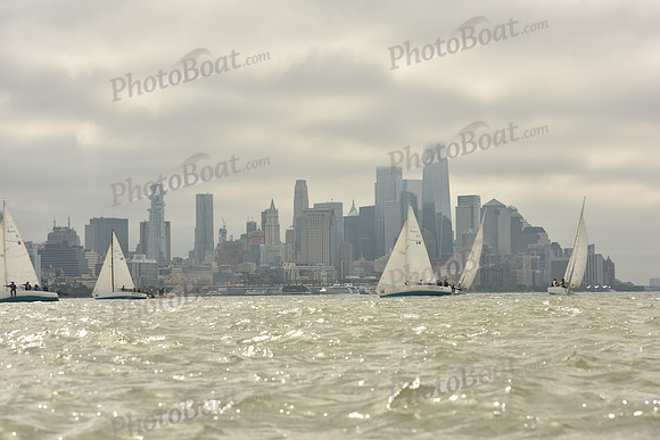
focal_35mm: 100
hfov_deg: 20.4
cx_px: 330
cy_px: 220
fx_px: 1834
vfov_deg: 13.7
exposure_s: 1/2500
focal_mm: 100
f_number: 7.1
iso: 320
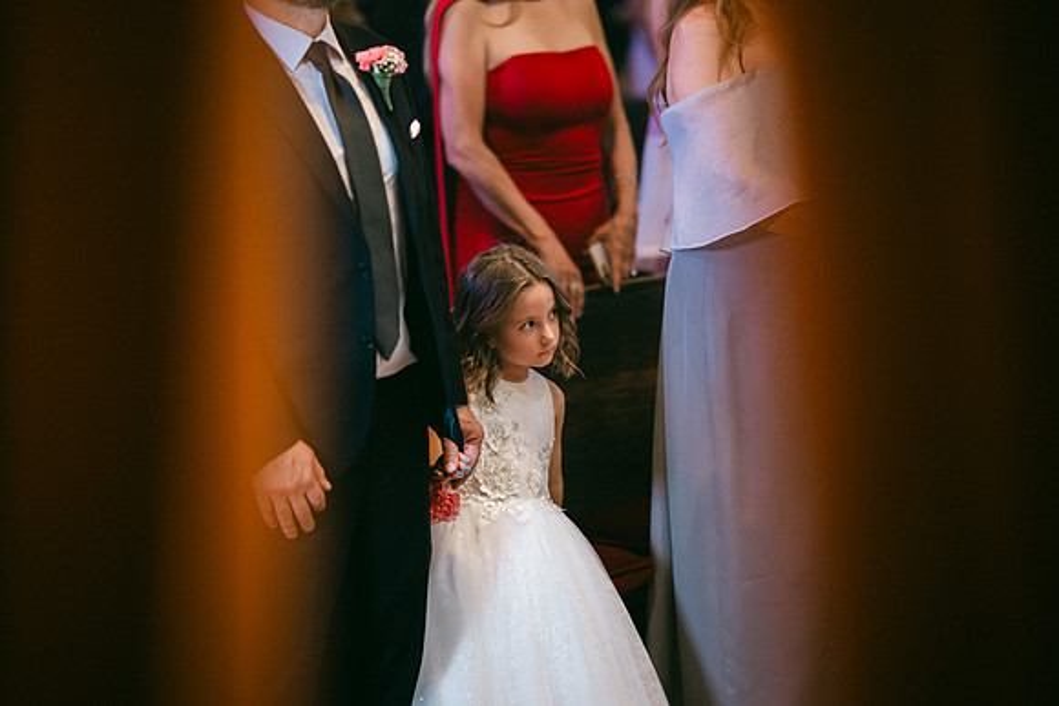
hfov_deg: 19.5
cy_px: 353
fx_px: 3089
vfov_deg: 13.0
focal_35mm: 105
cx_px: 530
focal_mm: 105
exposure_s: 1/250
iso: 800
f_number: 1.4
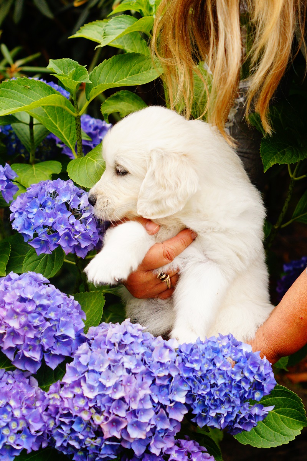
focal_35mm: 75
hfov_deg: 18.2
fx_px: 960
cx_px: 154
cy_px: 230
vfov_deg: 27.0
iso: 800
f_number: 3.5
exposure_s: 1/1250
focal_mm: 50
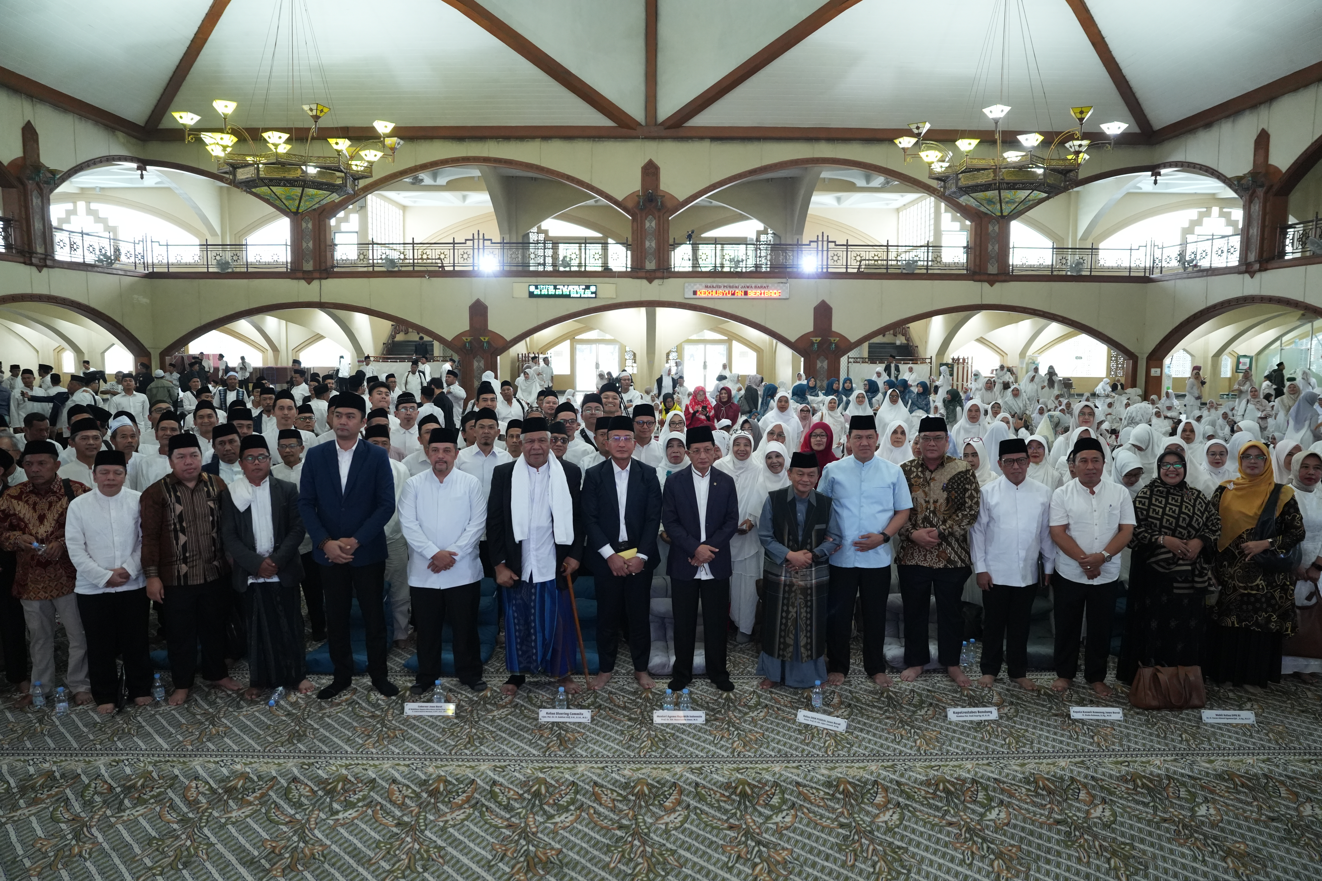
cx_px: 661
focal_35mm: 24
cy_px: 440
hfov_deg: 73.7
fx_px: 881
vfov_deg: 53.1
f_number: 2.8
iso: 4000
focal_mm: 24
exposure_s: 1/80
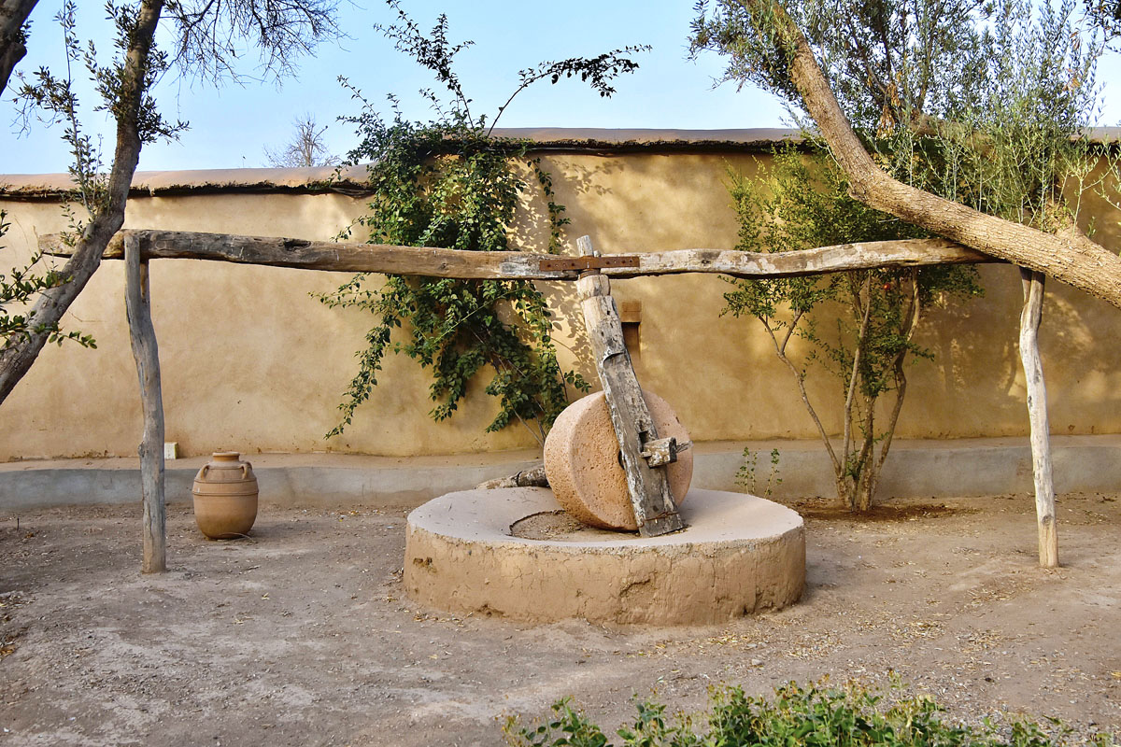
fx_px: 1214
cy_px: 374
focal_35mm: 39
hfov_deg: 49.6
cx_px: 560
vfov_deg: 34.2
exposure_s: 1/500
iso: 640
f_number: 8
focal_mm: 26
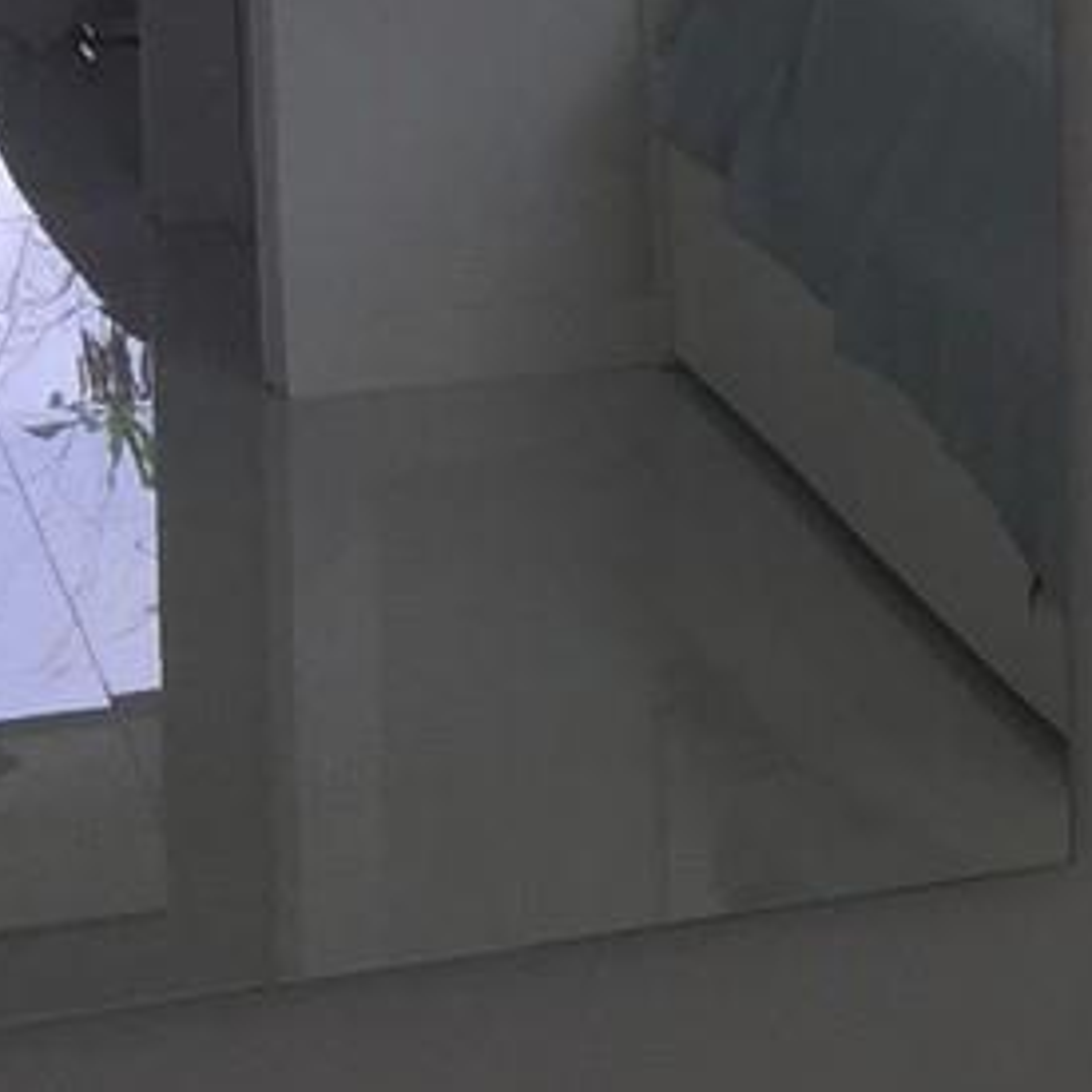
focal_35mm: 149
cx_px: 3089
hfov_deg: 9.6
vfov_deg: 11.6
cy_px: -103
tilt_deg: -5.5
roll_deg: -2.1
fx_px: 5318
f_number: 2.2
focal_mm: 4.15
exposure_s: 1/366
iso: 32
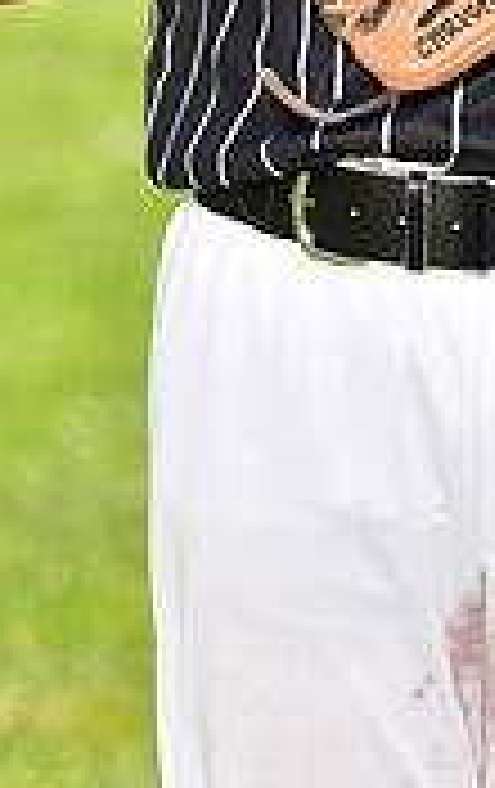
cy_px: -428
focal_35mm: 438
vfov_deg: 4.8
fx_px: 9415
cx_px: 502
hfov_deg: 3.0
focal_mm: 130
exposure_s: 1/250
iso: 100
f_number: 5
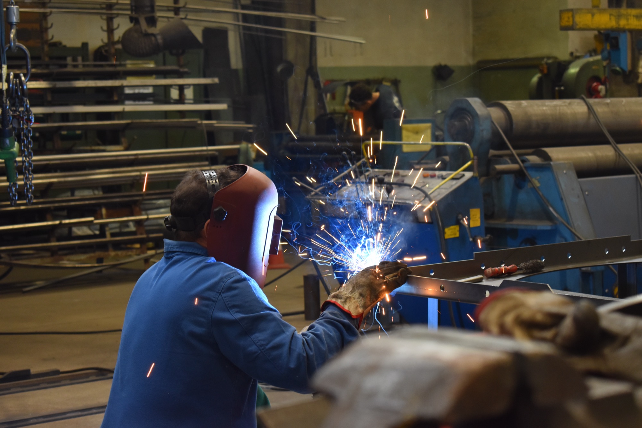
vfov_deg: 16.6
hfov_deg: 24.6
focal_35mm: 82
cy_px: 214
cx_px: 321
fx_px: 1471
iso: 1000
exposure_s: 1/60
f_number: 5.6
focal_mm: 55
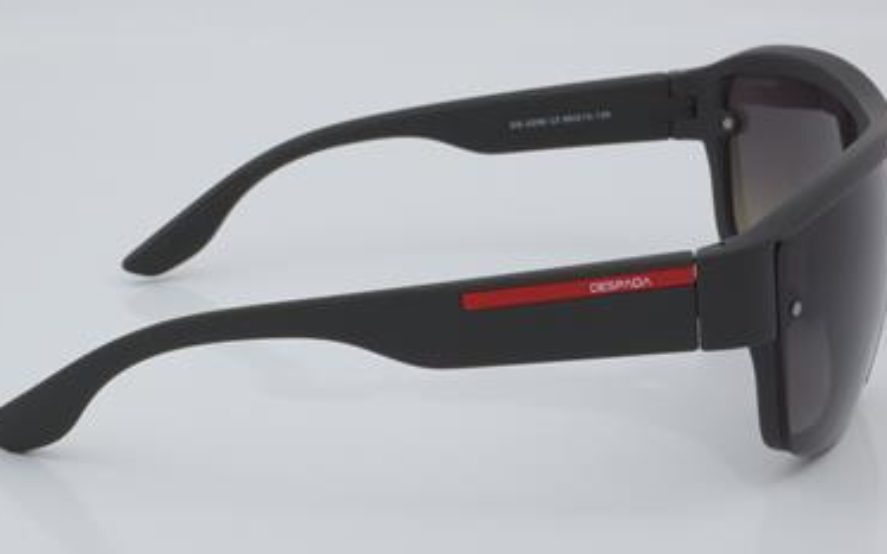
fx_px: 1982
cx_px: 440
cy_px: 266
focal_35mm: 82
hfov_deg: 25.2
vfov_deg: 15.9
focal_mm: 50
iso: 100
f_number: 32
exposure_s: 1/4
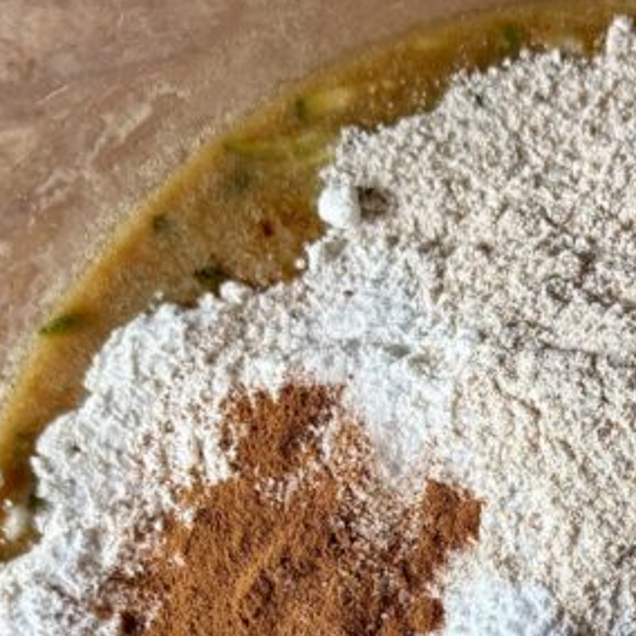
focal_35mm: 83
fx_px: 1725
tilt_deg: -87.0
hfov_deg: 20.3
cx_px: 624
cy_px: 743
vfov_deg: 19.7
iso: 125
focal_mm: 5.96
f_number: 1.6
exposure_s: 1/122
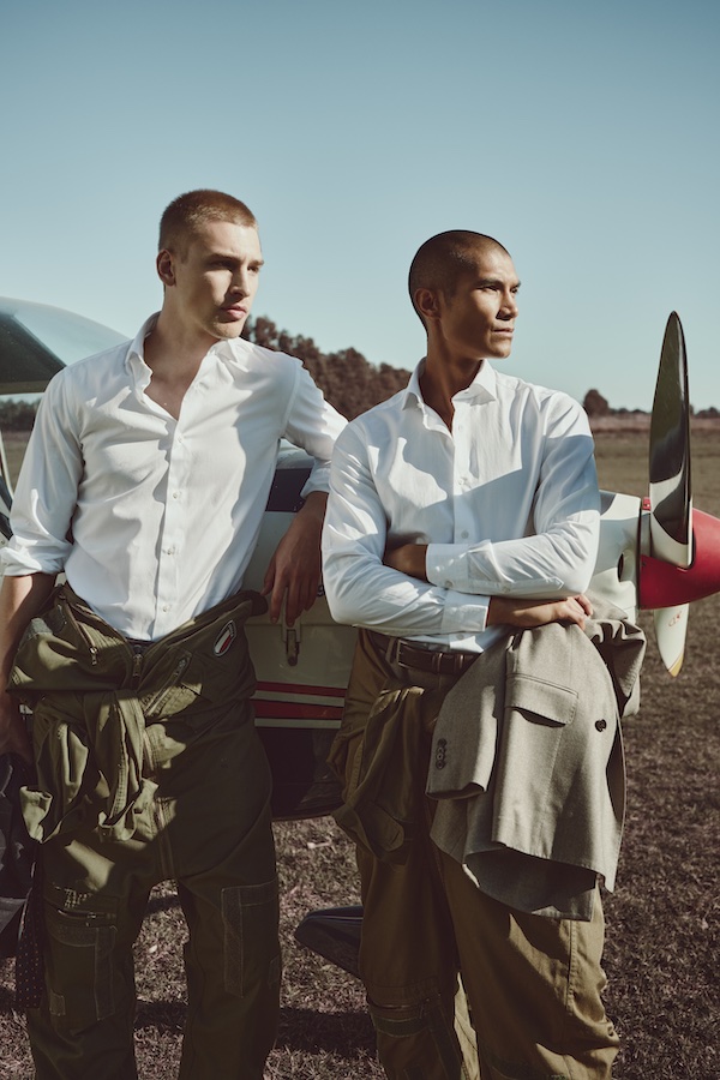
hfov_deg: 37.9
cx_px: 360
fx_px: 1050
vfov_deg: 54.4
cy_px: 540
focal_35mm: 35
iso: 500
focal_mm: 23
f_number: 2.5
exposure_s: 1/6400
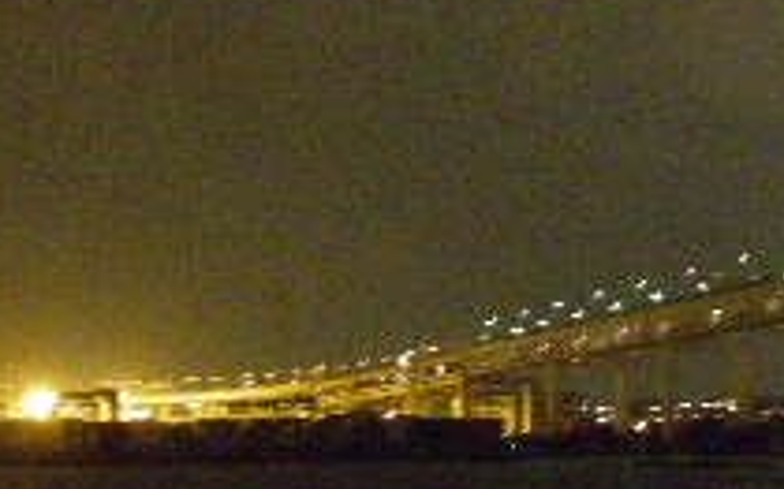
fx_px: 1794
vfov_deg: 15.5
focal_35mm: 84
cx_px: 1157
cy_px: 302
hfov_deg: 21.1
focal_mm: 4.6
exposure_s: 1/4
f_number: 2.8
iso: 800
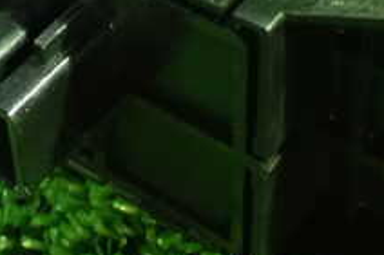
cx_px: 105
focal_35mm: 112
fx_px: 1194
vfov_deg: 11.9
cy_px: -63
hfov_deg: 18.2
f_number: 2.7
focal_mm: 6.83
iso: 1600
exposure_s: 1/20
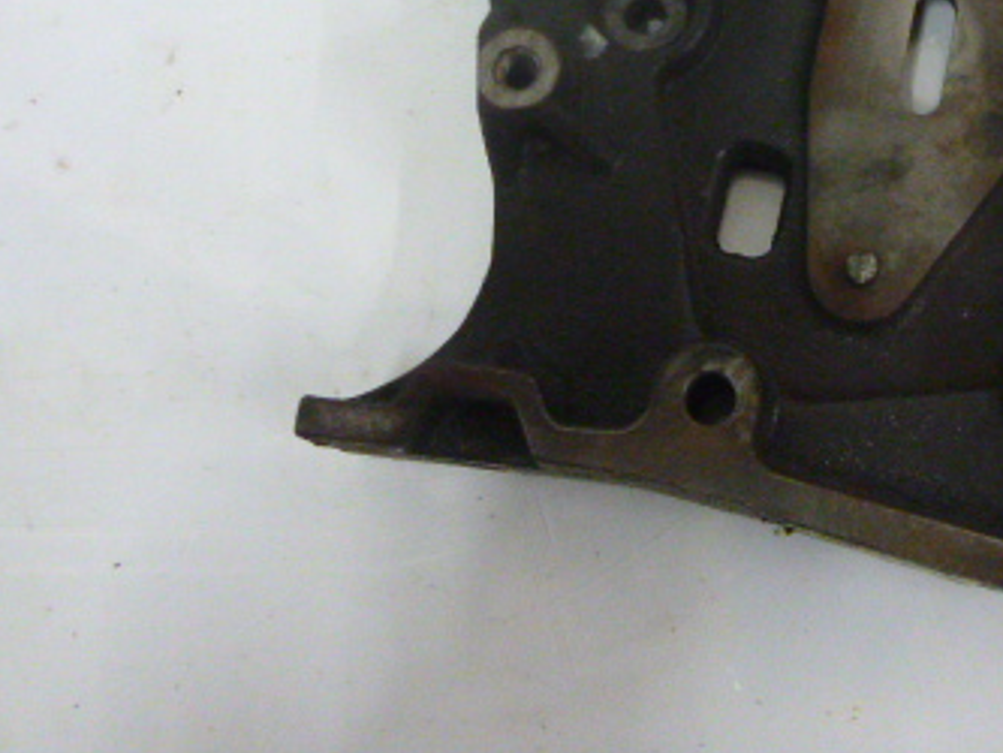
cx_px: 792
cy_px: 57
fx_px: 1391
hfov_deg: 38.3
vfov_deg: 28.9
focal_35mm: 48
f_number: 3.9
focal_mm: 4.5
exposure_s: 1/15
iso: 640
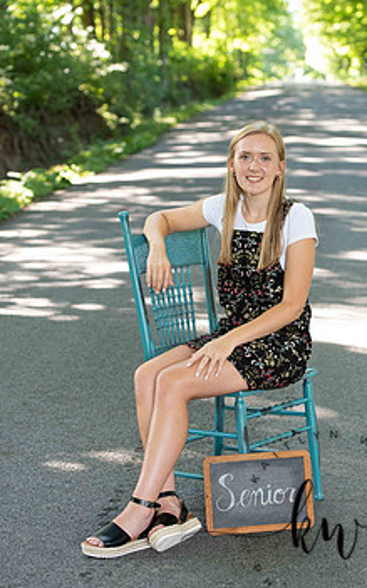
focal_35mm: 98
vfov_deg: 21.2
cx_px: 230
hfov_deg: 13.3
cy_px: 251
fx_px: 1570
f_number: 3.5
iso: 640
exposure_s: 1/200
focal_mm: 75
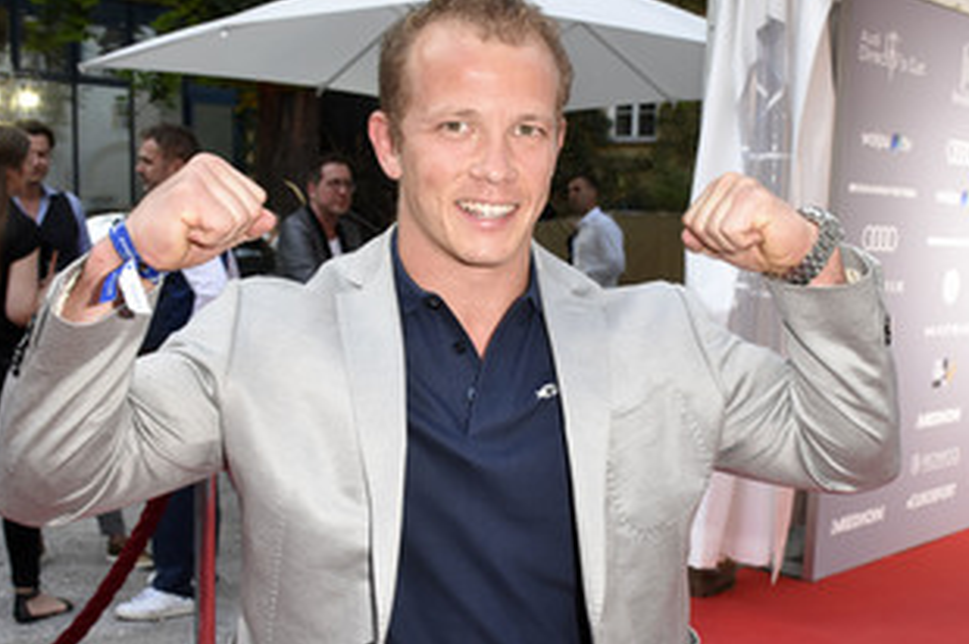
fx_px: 1291
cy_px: 416
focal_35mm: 48
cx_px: 511
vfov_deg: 27.9
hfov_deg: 41.1
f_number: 6.3
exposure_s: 1/100
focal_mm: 22
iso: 800
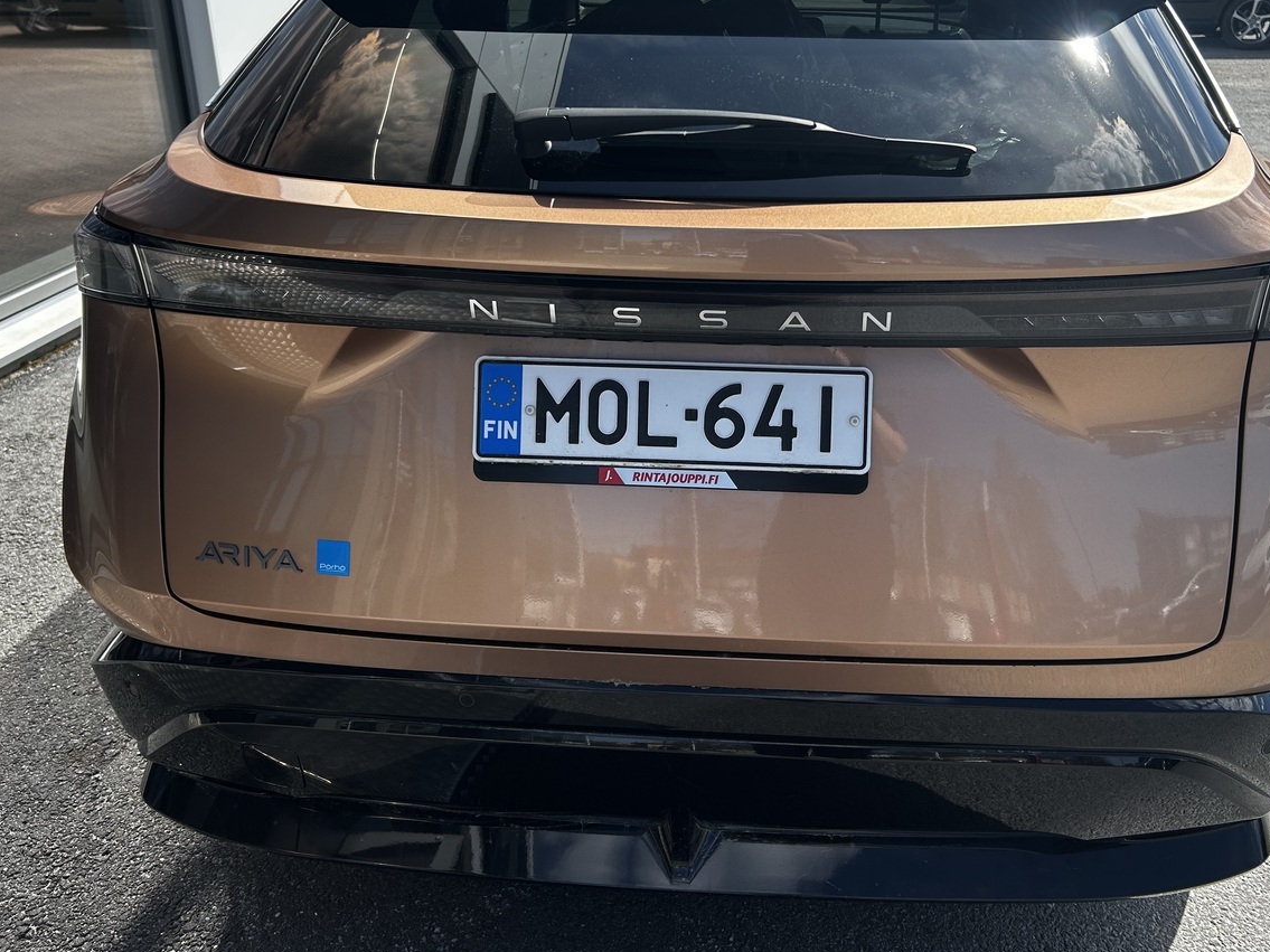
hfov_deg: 55.2
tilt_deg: -21.0
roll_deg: -0.6
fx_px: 1211
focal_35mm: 33
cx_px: 713
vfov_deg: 42.6
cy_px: 362
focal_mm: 5.7
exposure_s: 1/2299
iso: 50
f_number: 1.5
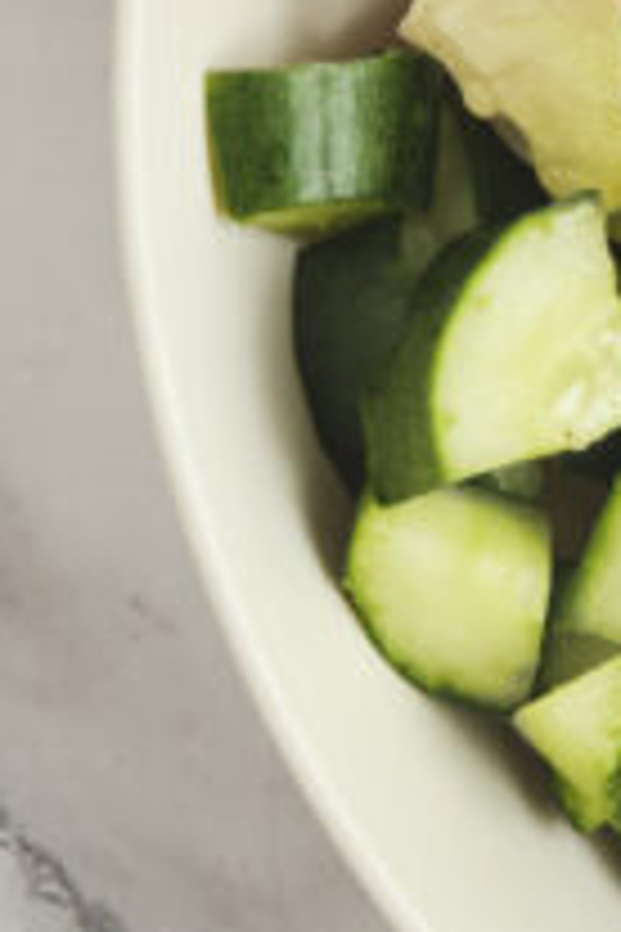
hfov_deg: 4.4
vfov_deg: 6.8
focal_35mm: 302
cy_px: 27
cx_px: 1496
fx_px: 7814
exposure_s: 1/250
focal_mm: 40.8
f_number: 8
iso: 200
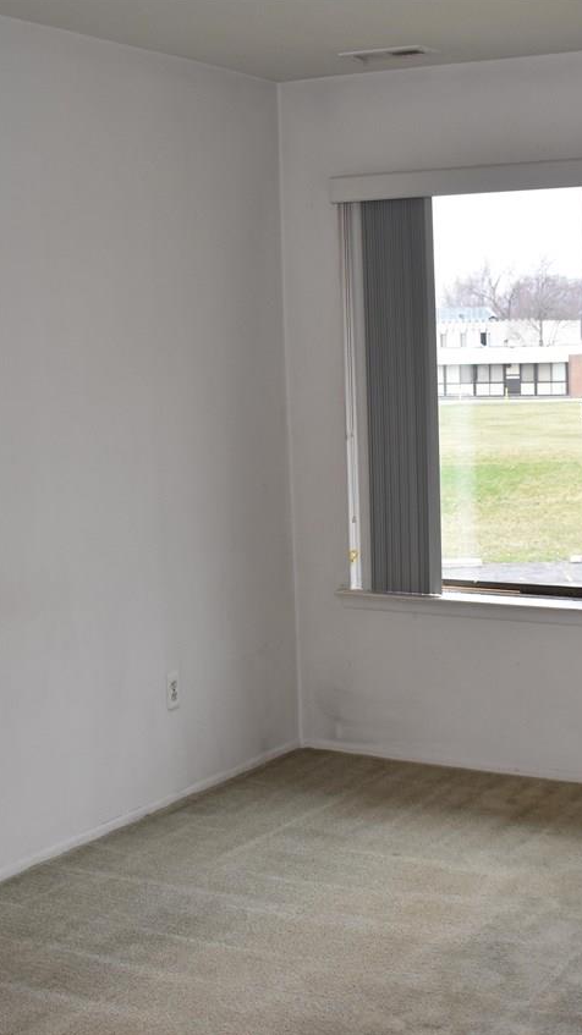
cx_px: 363
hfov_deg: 21.0
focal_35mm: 57
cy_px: 516
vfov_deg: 36.6
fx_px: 1565
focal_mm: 24
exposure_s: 1/200
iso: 400
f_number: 5
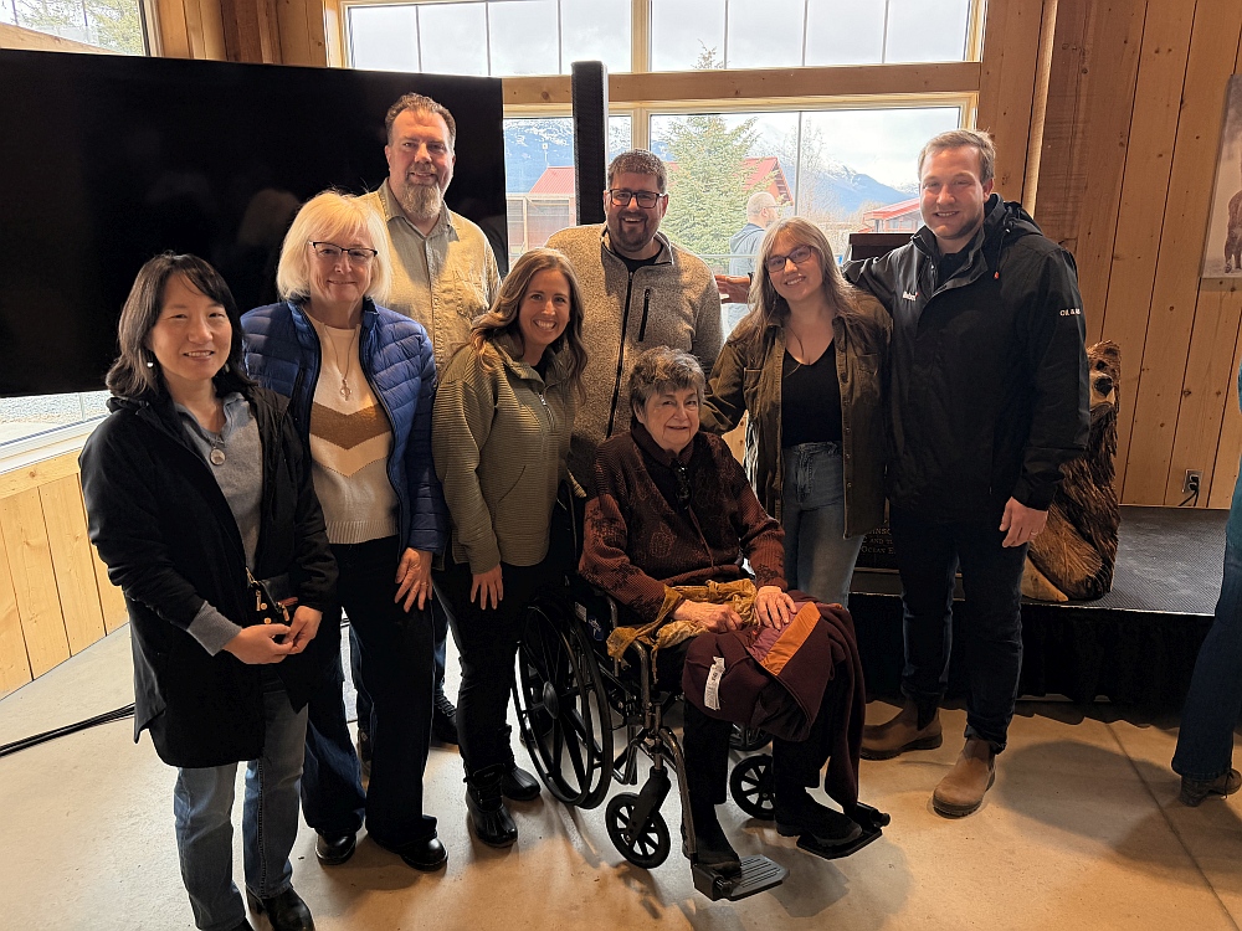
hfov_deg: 71.6
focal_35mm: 24
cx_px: 621
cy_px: 466
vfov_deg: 56.8
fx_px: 861
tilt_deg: -15.9
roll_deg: +0.0
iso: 80
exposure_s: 1/312
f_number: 1.78
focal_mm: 6.76
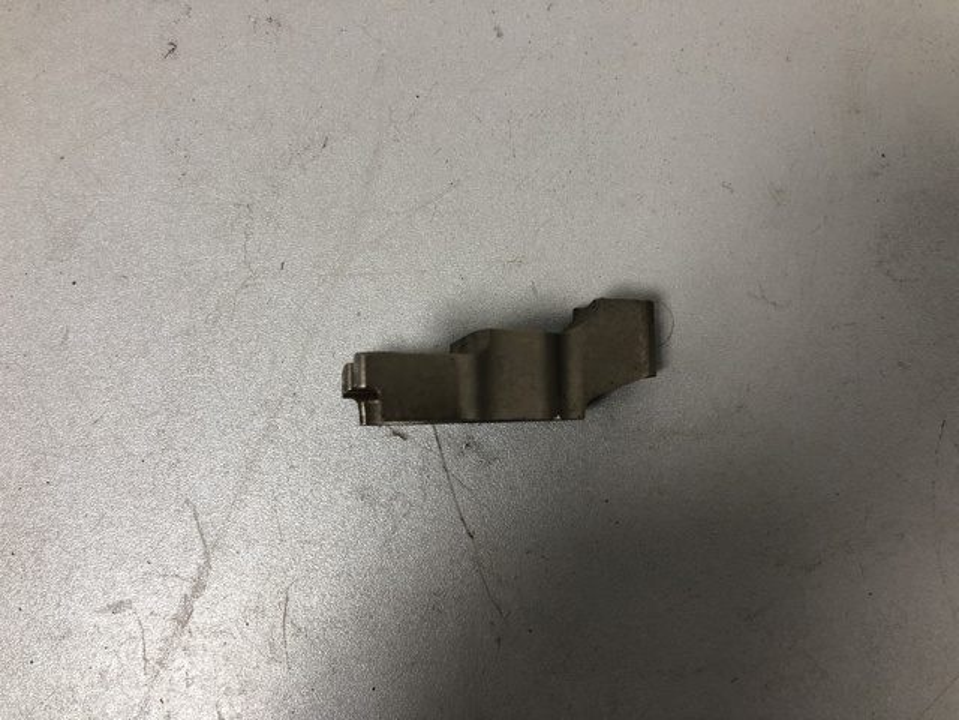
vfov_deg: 49.7
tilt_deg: -85.2
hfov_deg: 63.4
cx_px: 480
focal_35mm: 28
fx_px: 776
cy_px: 360
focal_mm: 4
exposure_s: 1/33
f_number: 1.8
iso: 32
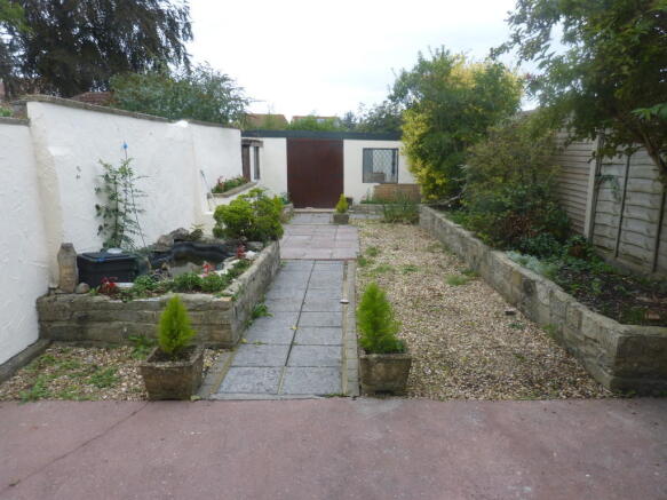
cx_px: 334
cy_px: 250
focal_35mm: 25
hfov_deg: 69.4
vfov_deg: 54.9
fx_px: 482
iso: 100
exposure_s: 1/400
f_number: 2.8
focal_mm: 4.5
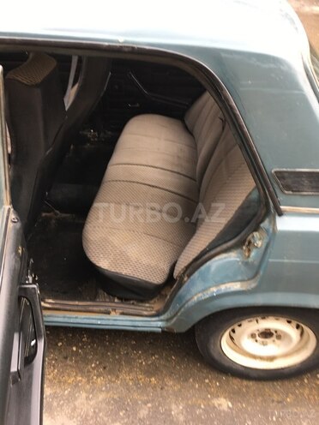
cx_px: 160
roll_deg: -2.6
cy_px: 212
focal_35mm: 29
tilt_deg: -40.0
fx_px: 356
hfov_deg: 48.2
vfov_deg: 61.7
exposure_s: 1/50
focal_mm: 4.15
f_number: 2.2
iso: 25
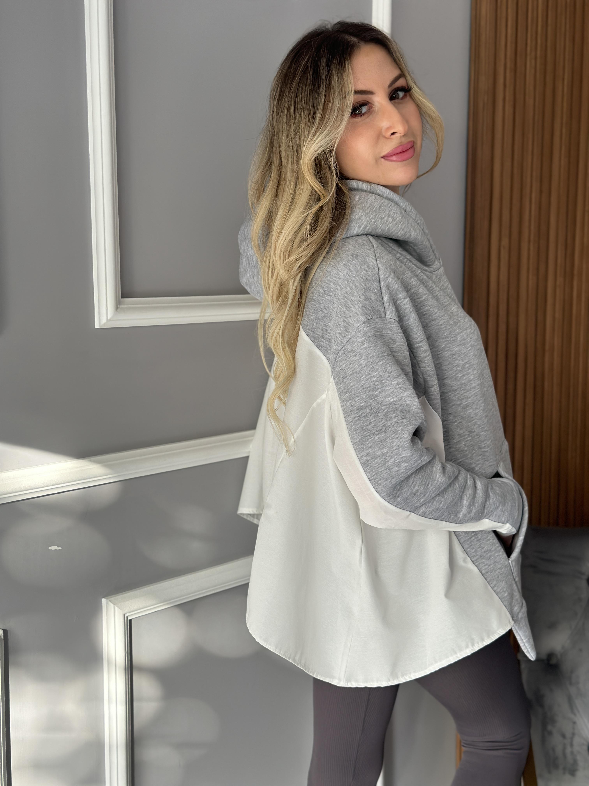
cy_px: 393
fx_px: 1089
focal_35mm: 48
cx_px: 294
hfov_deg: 30.3
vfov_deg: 39.7
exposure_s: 1/83
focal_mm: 6.86
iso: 125
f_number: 1.78
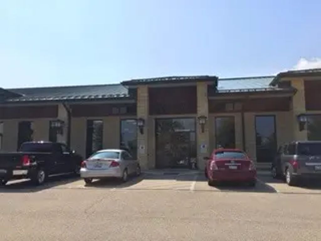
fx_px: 269
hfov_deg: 61.7
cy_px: 120
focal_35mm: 29
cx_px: 160
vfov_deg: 48.2
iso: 32
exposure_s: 1/1883
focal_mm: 4.15
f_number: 2.2
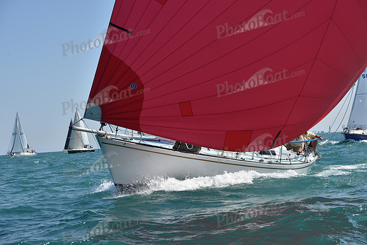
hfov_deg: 28.8
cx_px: 184
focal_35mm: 70
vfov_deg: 19.5
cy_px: 122
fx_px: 714
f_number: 7.1
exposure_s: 1/1250
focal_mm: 70
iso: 250
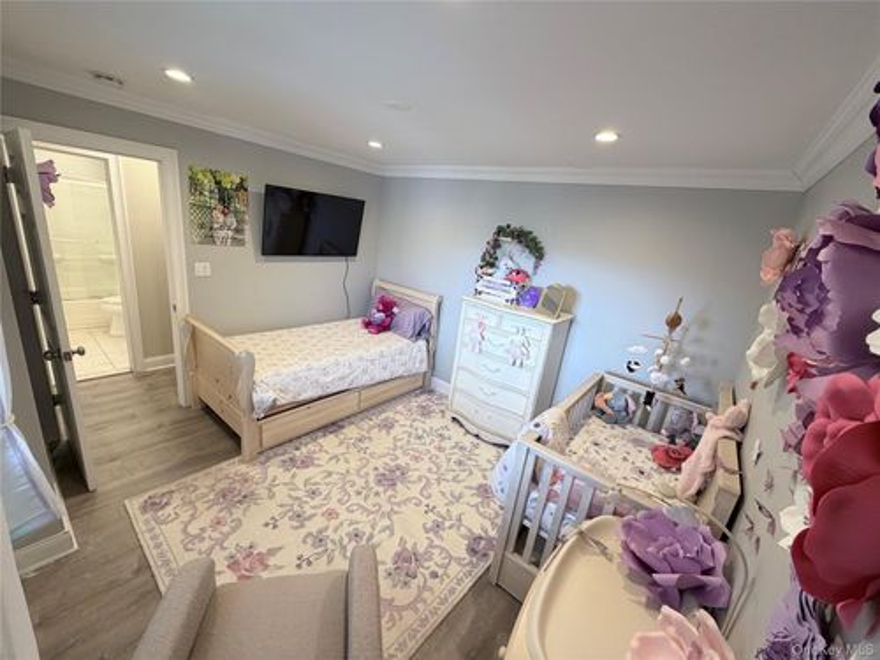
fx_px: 356
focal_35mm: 14
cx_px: 440
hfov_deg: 102.1
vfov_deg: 85.7
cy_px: 330
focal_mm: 2.22
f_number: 2.2
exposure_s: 1/60
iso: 160
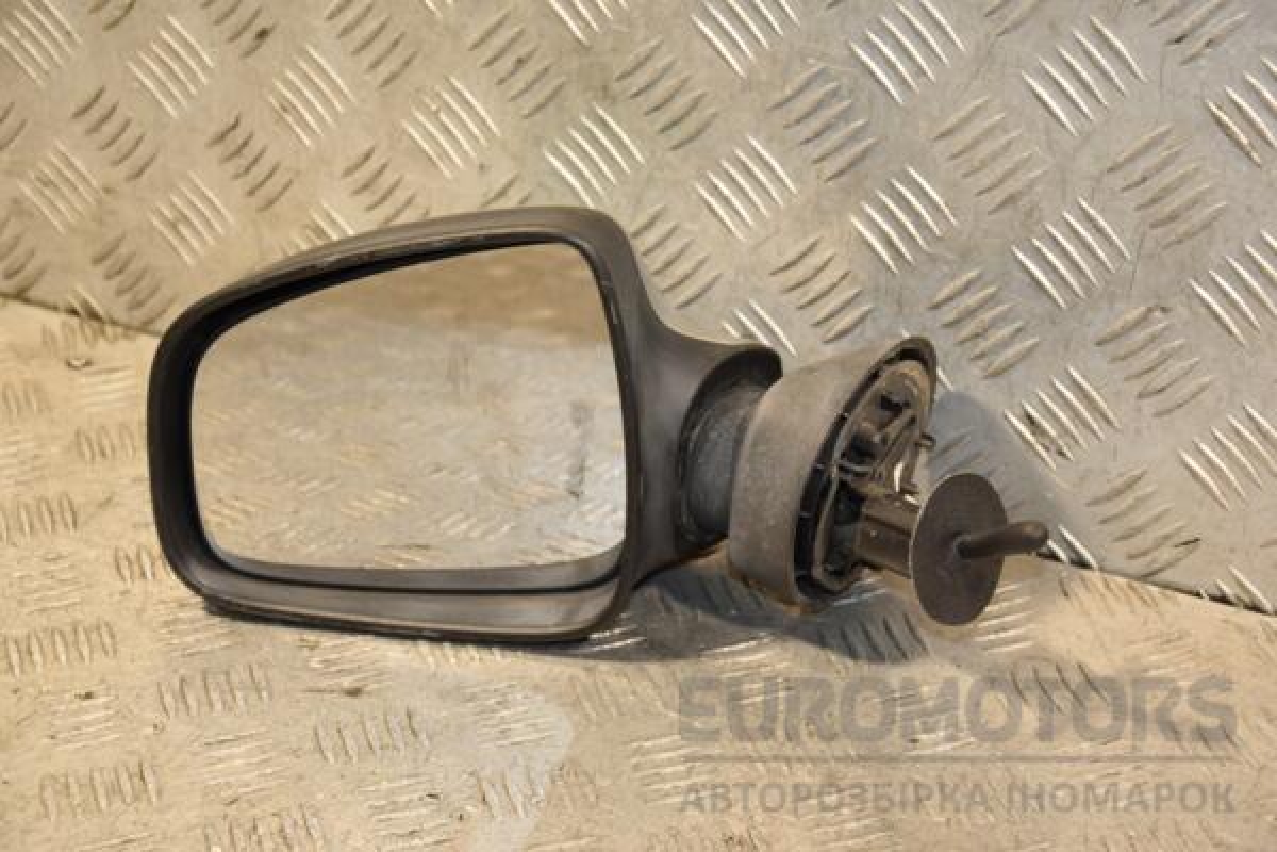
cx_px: 638
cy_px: 426
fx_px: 3299
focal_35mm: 93
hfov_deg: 21.9
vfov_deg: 14.7
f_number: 5.3
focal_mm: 62
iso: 800
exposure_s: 1/125
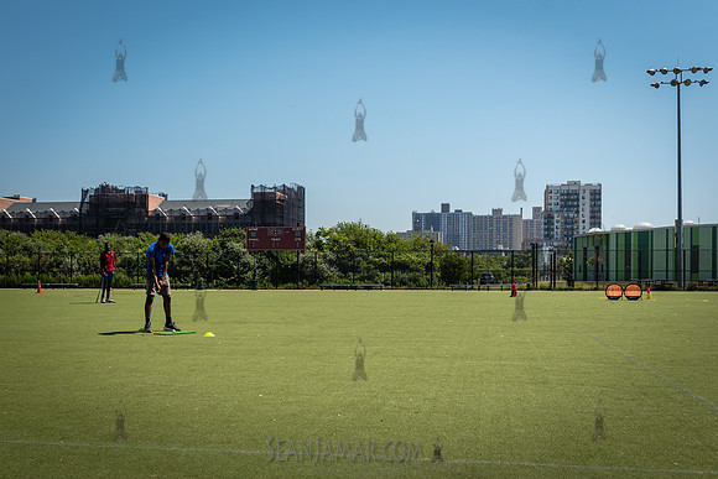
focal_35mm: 41
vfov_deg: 32.3
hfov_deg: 46.9
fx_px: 824
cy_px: 279
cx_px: 308
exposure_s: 1/1000
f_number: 5
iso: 100
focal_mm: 34
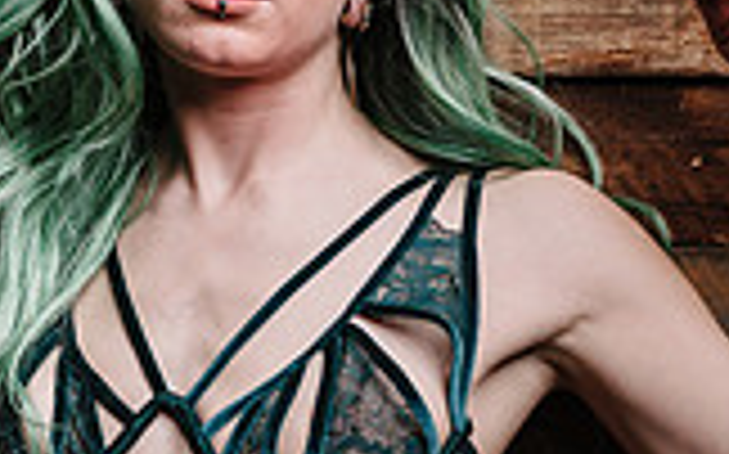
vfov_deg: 5.7
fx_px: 4586
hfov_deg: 9.0
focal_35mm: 231
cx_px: -208
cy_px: 151
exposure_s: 1/160
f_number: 4
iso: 64
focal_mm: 60
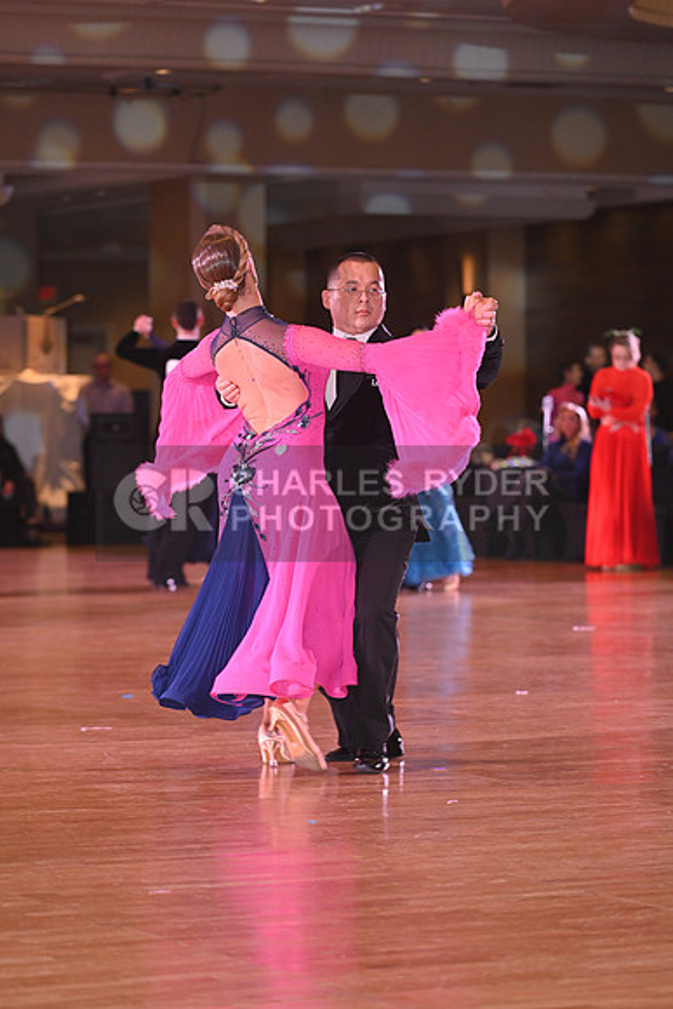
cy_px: 504
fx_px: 3783
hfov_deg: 10.2
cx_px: 336
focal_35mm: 135
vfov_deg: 15.2
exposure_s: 1/200
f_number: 4.5
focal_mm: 135
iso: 2000
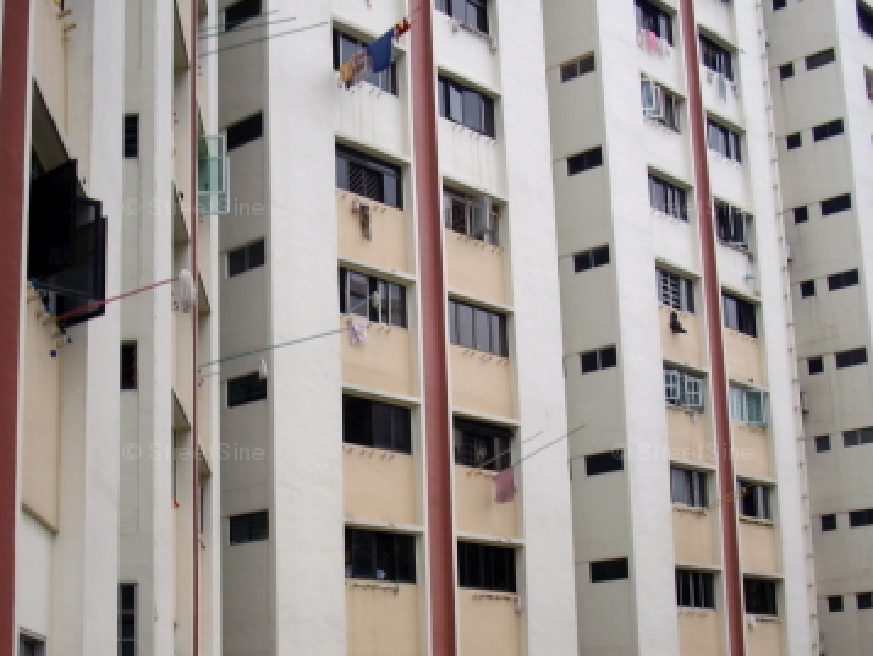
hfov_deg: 33.5
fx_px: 1438
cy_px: 455
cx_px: 306
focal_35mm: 57
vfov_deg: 25.5
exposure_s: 1/80
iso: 80
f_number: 5.6
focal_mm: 6.2
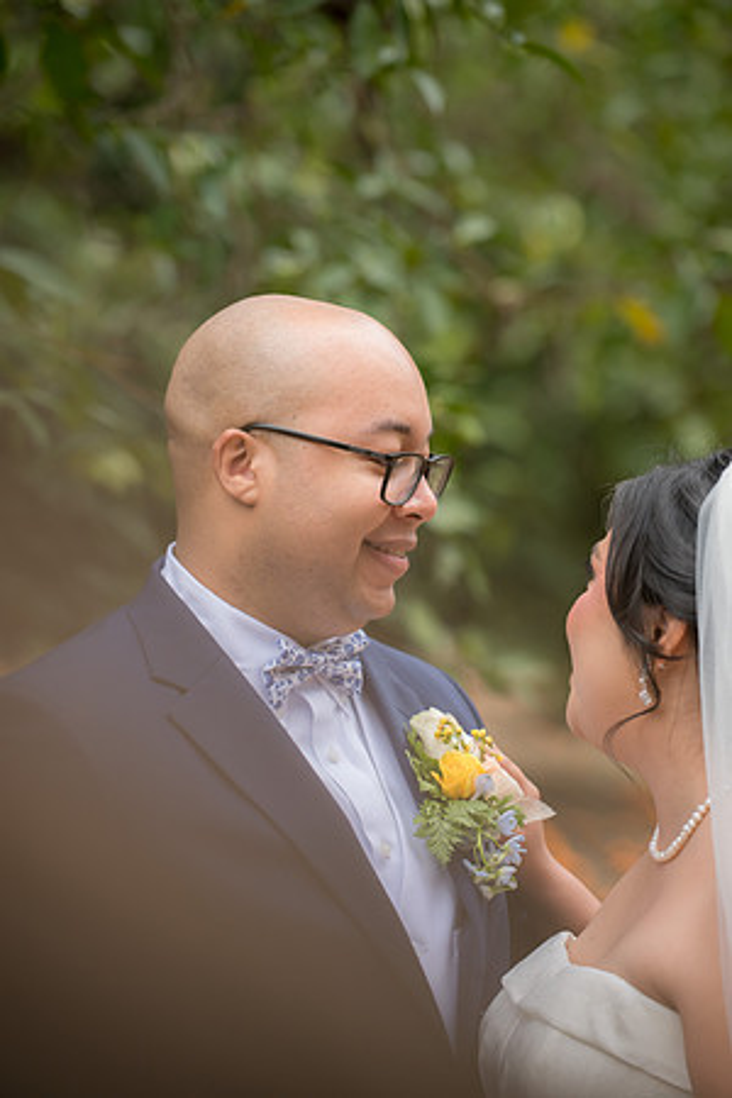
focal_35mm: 140
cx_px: 366
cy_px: 549
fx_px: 4270
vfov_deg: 14.7
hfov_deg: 9.8
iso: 640
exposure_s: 1/320
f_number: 2.8
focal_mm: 140
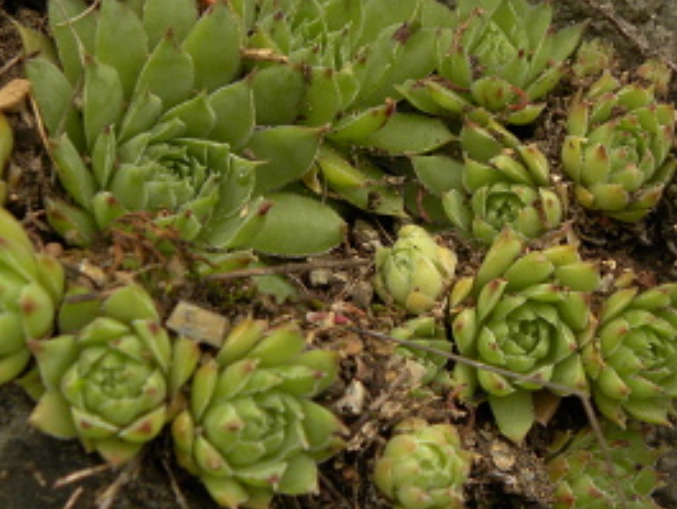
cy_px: 248
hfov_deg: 29.0
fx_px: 1311
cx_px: 340
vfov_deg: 21.9
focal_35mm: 67
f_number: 3.2
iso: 64
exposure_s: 1/250
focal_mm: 6.6
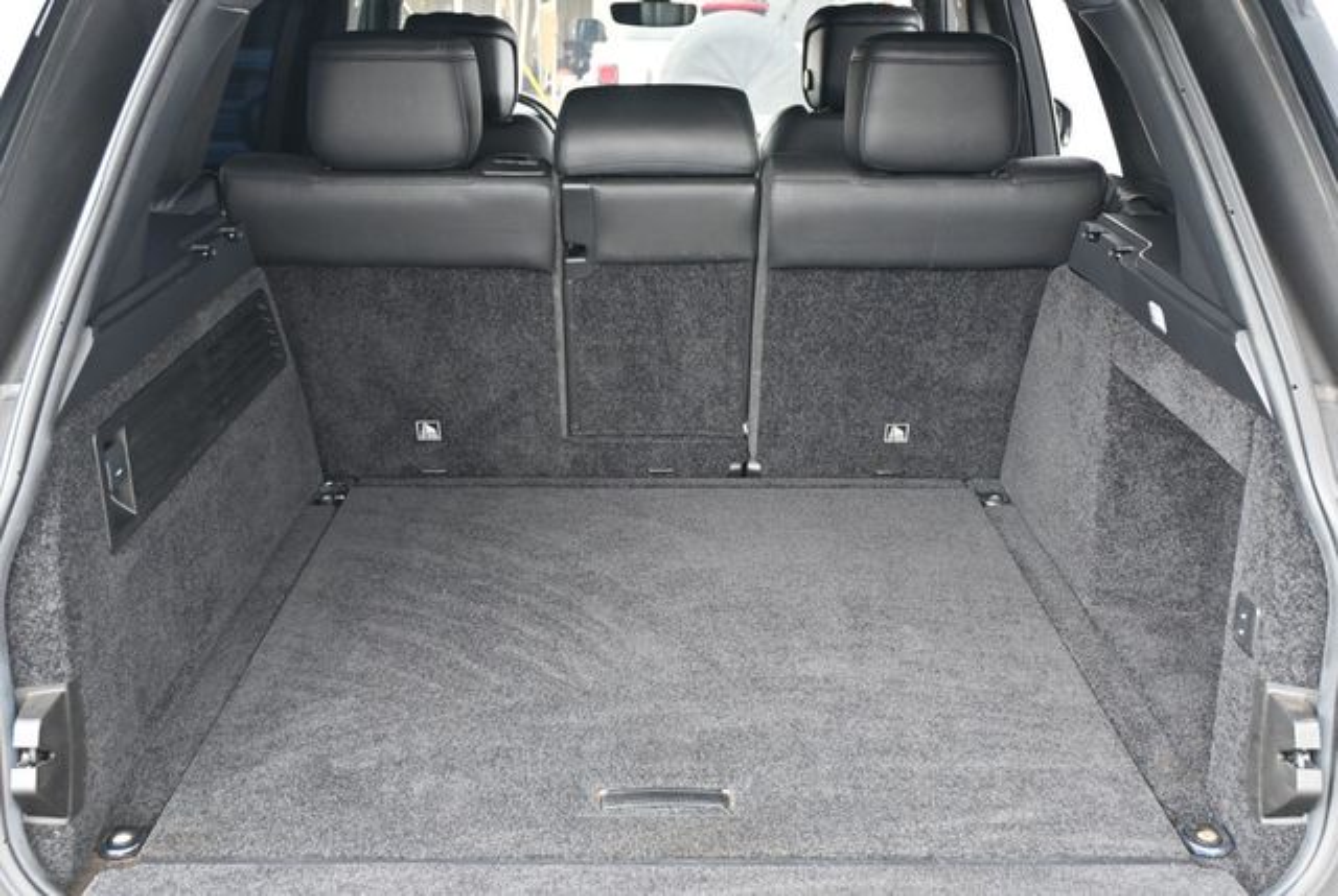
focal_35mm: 38
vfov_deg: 35.6
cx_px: 669
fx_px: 1396
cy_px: 448
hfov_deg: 51.2
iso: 900
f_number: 4.2
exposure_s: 1/125
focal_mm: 25
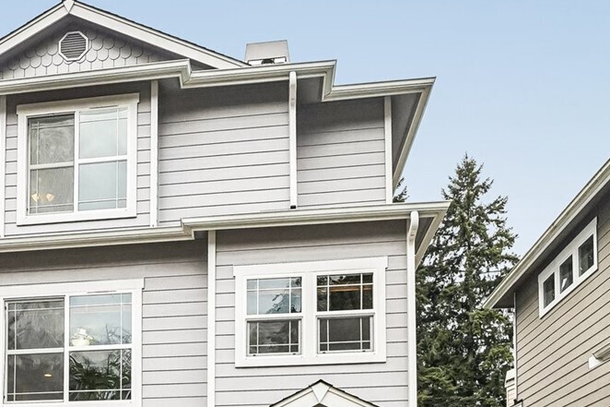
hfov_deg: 40.5
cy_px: 317
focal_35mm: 41
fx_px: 695
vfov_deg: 31.9
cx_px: -22
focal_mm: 16
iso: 1600
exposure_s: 1/500
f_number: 8
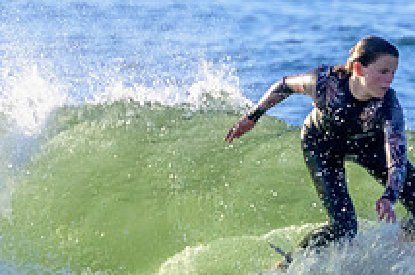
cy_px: 238
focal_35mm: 2982
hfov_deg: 0.7
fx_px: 34324
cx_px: 285
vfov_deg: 0.5
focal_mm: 800
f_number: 11
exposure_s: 1/2000
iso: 1600
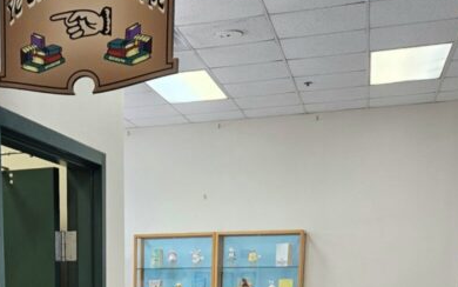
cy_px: 396
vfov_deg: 18.6
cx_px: 79
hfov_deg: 31.0
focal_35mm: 64
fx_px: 799
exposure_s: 1/120
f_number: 1.8
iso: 125
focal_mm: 5.4
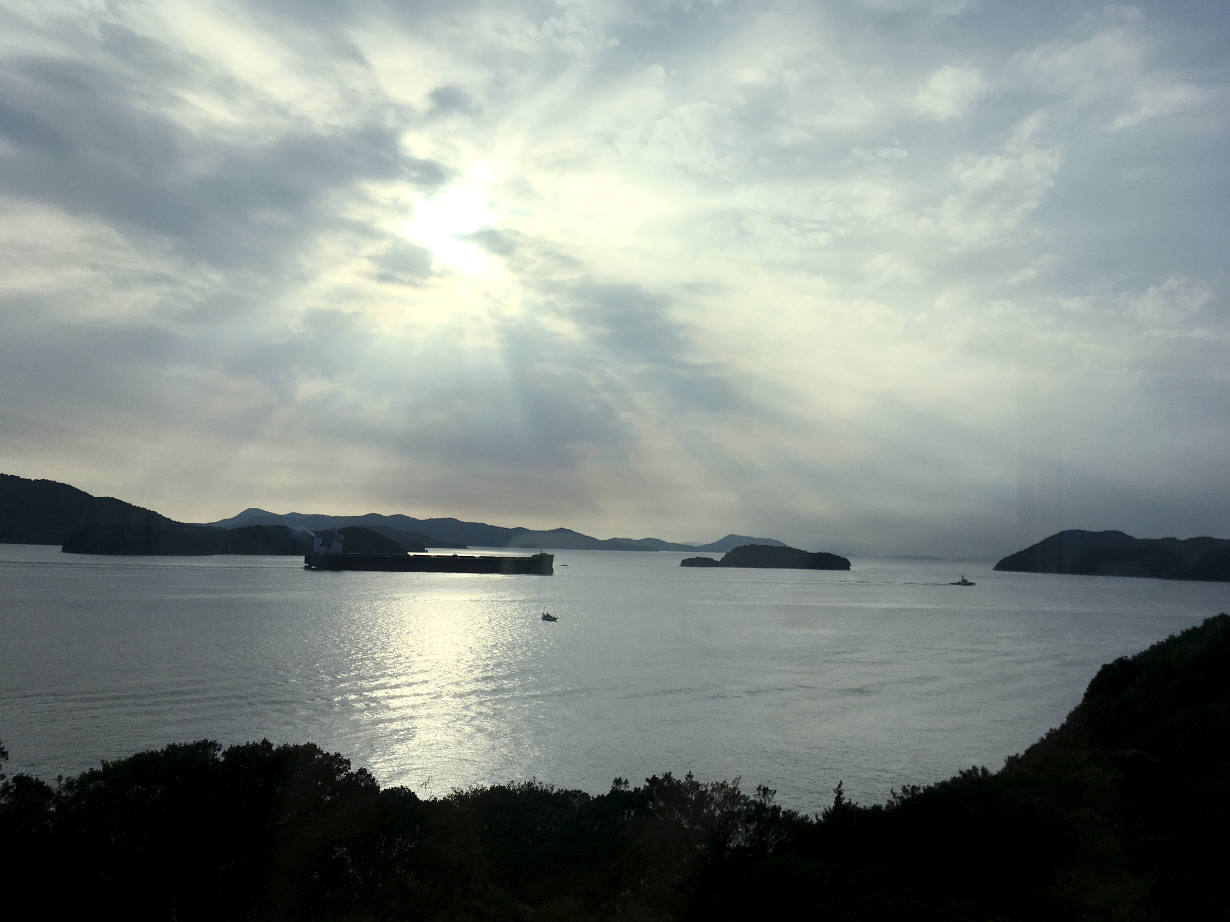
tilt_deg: +5.2
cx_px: 615
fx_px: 1030
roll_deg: -1.6
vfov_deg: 48.2
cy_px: 461
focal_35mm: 29
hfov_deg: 61.7
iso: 25
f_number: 2.2
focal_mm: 4.15
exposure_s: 1/4525
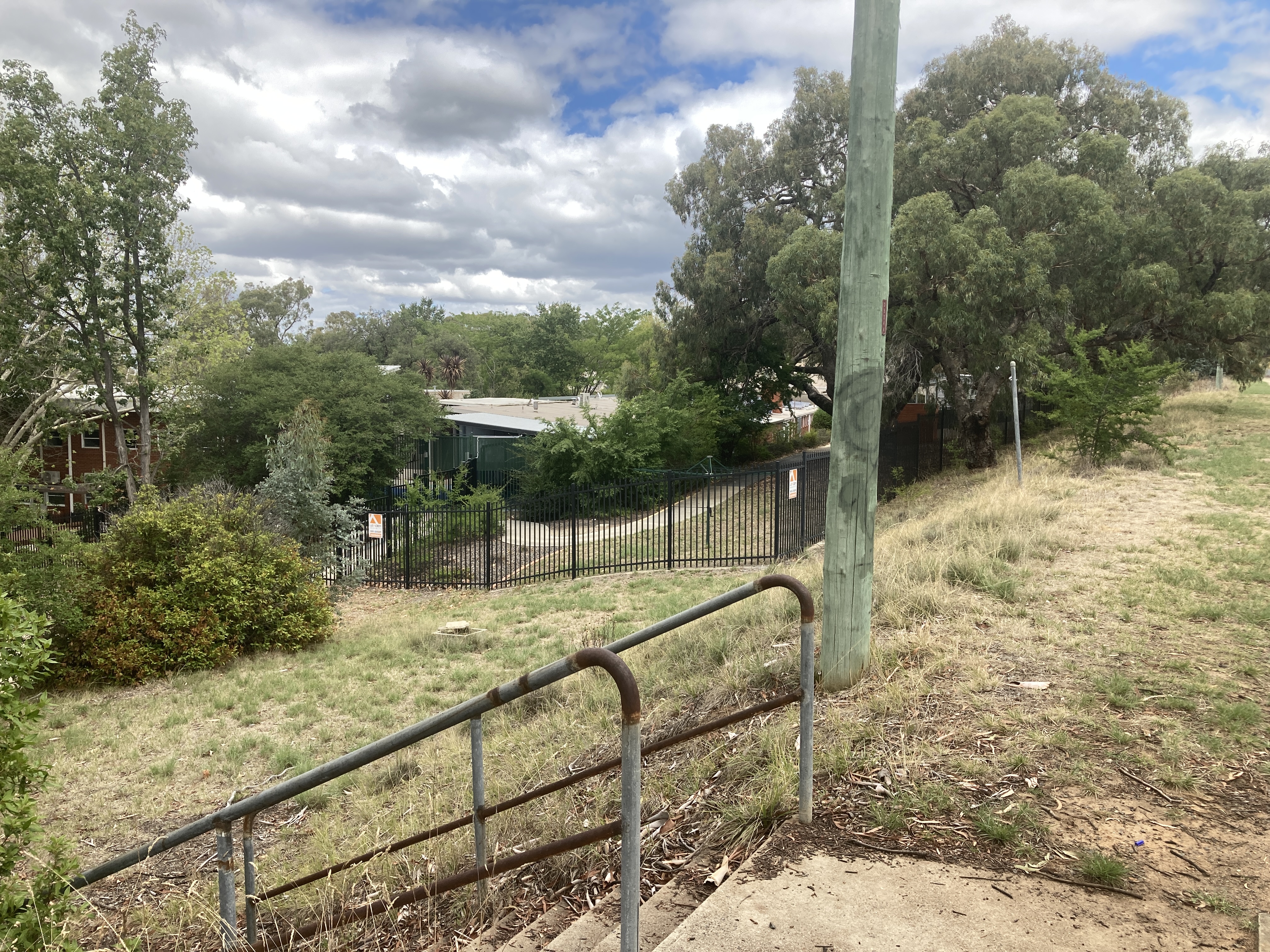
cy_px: 476
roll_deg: -1.5
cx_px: 635
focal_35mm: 28
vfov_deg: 49.7
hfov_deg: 63.4
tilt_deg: -6.3
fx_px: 1027
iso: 20
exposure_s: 1/1548
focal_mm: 3.99
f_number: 1.8
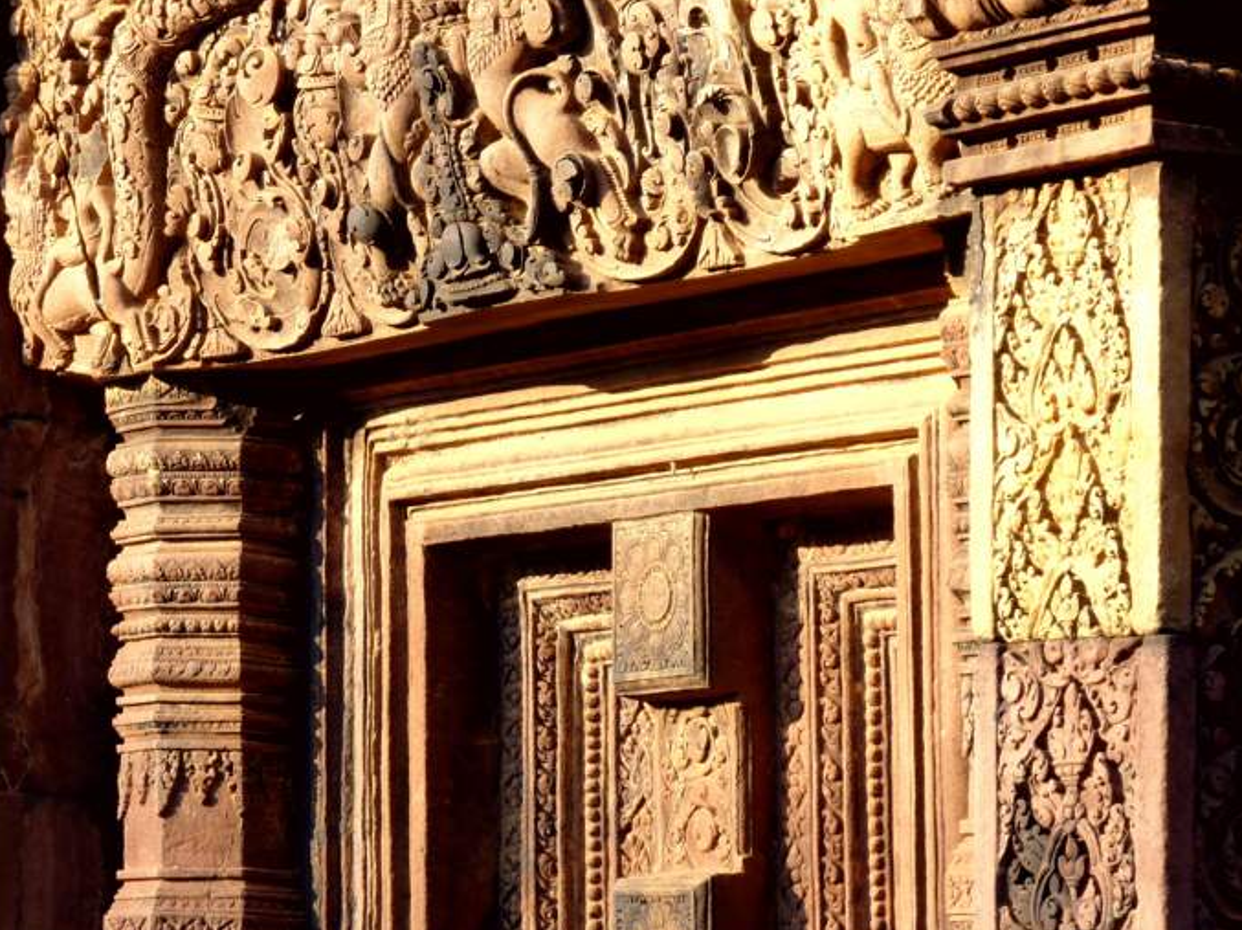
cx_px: 571
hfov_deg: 12.2
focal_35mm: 162
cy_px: 532
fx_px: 5809
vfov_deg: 9.2
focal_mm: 22.5
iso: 80
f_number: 4.5
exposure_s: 1/80
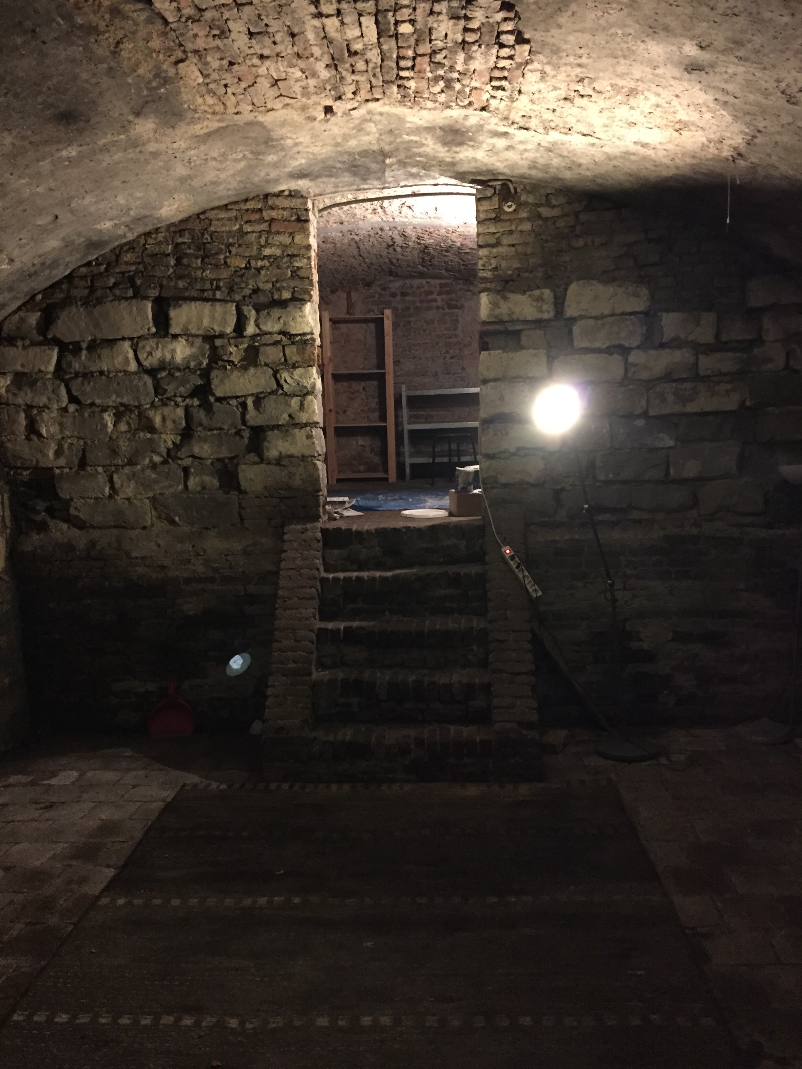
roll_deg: +3.1
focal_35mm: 29
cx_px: 401
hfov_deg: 48.2
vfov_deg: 61.7
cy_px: 534
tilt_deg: -6.4
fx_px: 896
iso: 500
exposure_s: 1/15
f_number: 2.2
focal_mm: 4.15
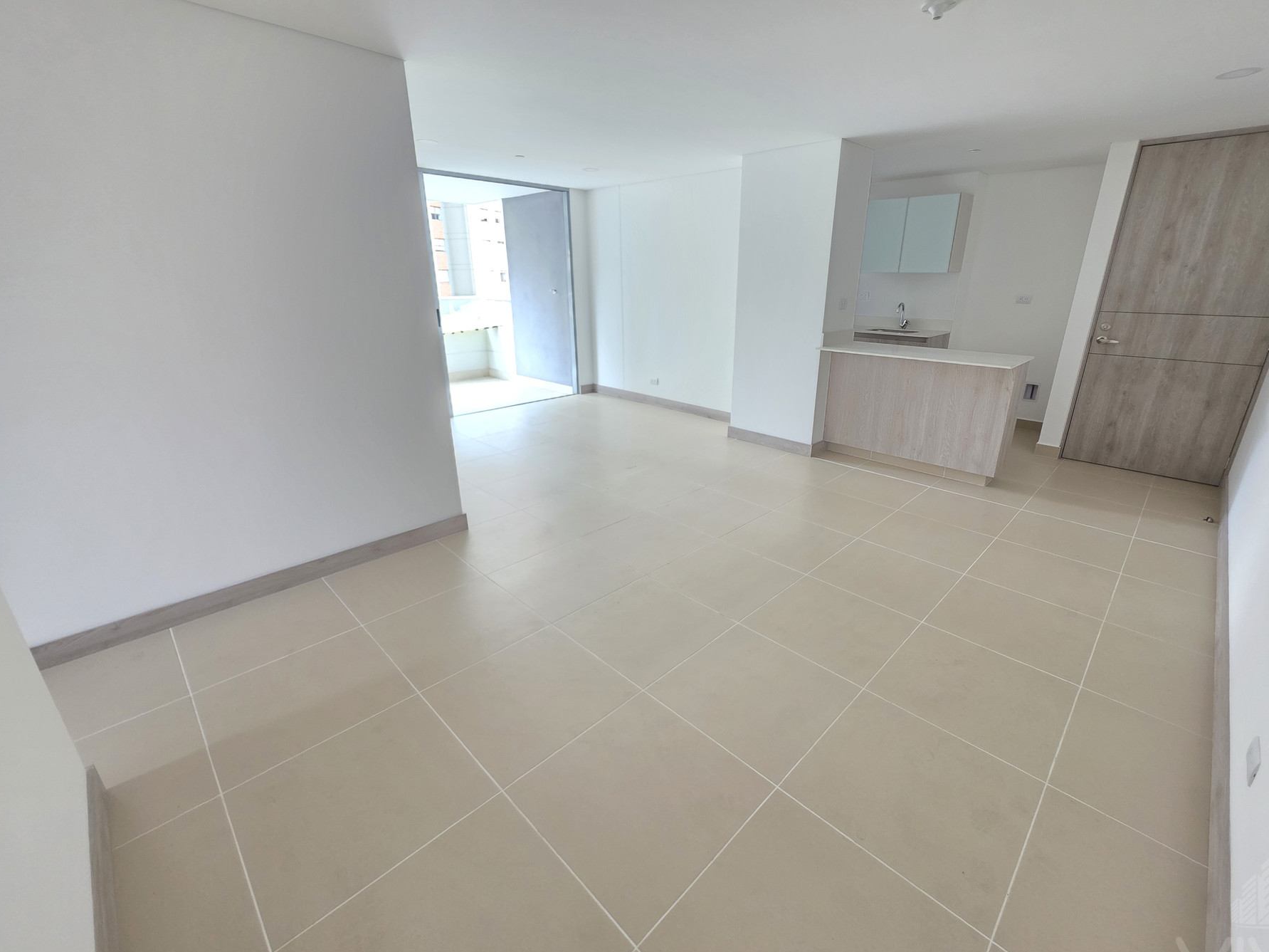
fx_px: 513
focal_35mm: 14
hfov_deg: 101.9
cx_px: 677
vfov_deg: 85.6
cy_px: 490
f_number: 1.9
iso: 200
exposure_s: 1/120
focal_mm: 2.2
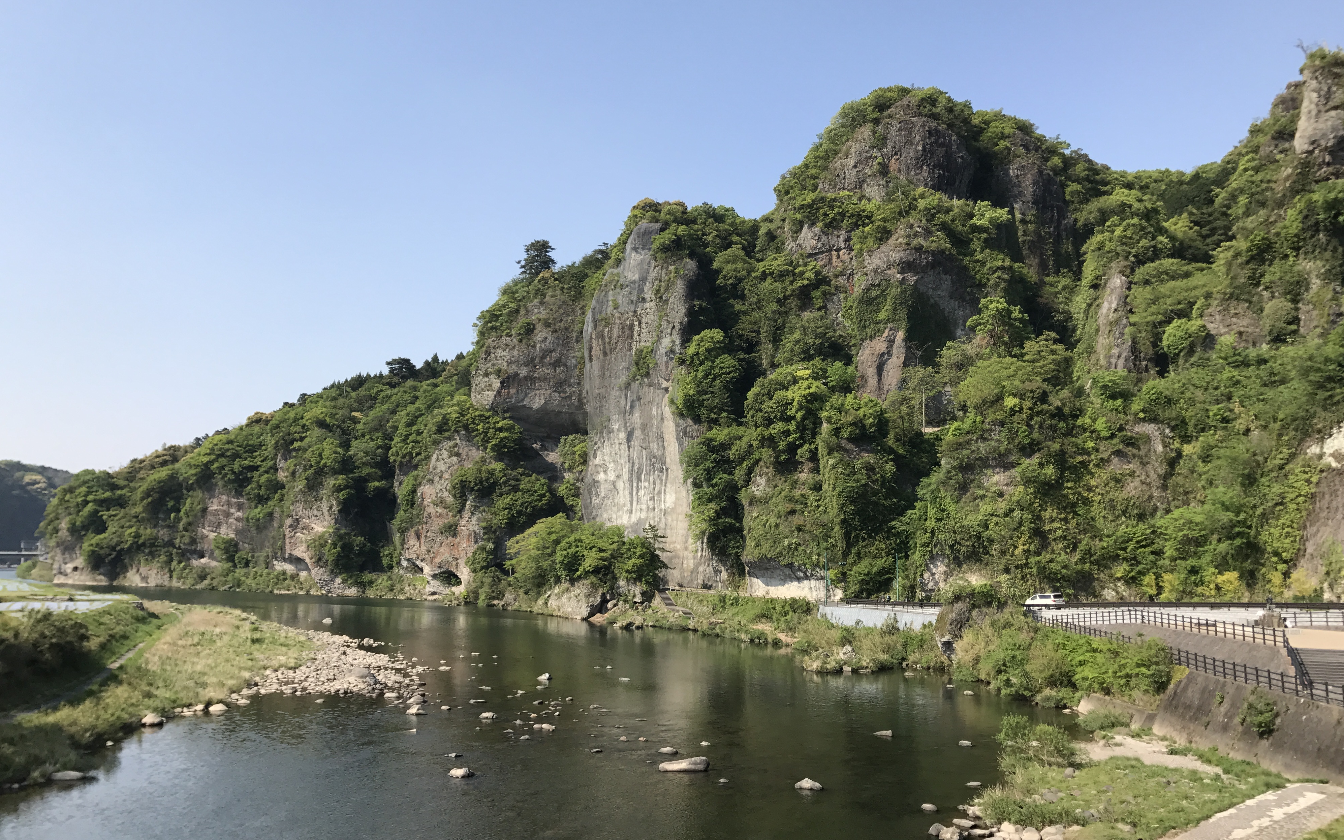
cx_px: 678
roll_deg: +0.1
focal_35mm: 30
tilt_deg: +7.7
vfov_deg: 41.8
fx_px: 1099
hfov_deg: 62.9
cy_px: 406
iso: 20
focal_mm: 3.99
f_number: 1.8
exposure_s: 1/1742
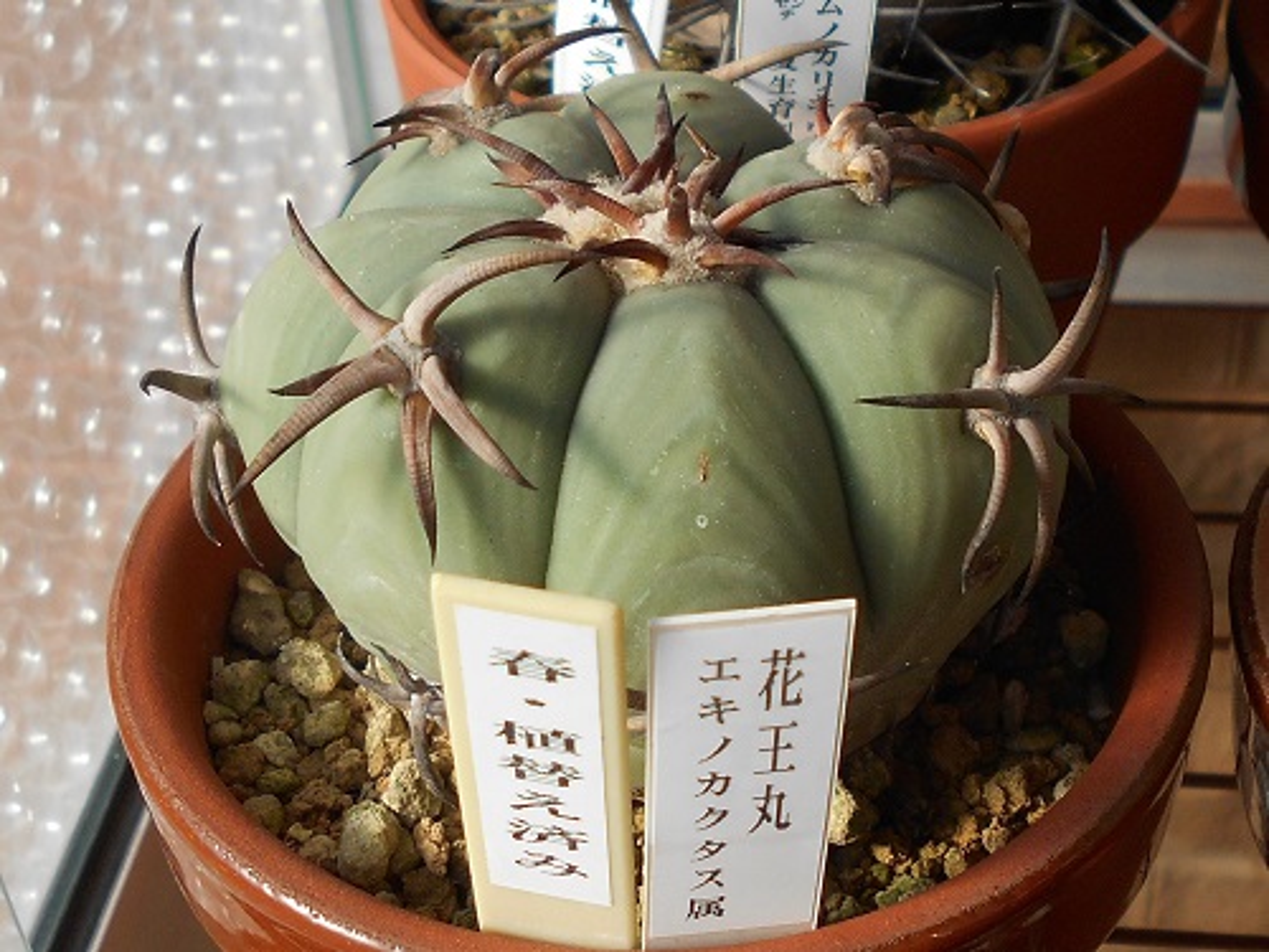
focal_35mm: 30
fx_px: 1100
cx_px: 634
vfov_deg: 46.8
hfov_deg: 60.0
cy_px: 476
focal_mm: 5.1
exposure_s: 1/640
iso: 80
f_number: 3.4
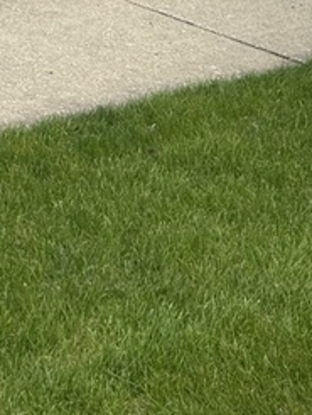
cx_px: -359
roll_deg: +0.5
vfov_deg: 14.5
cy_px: -398
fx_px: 1368
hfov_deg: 11.4
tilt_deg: +1.7
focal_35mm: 114
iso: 50
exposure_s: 1/2045
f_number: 1.5
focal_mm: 5.7
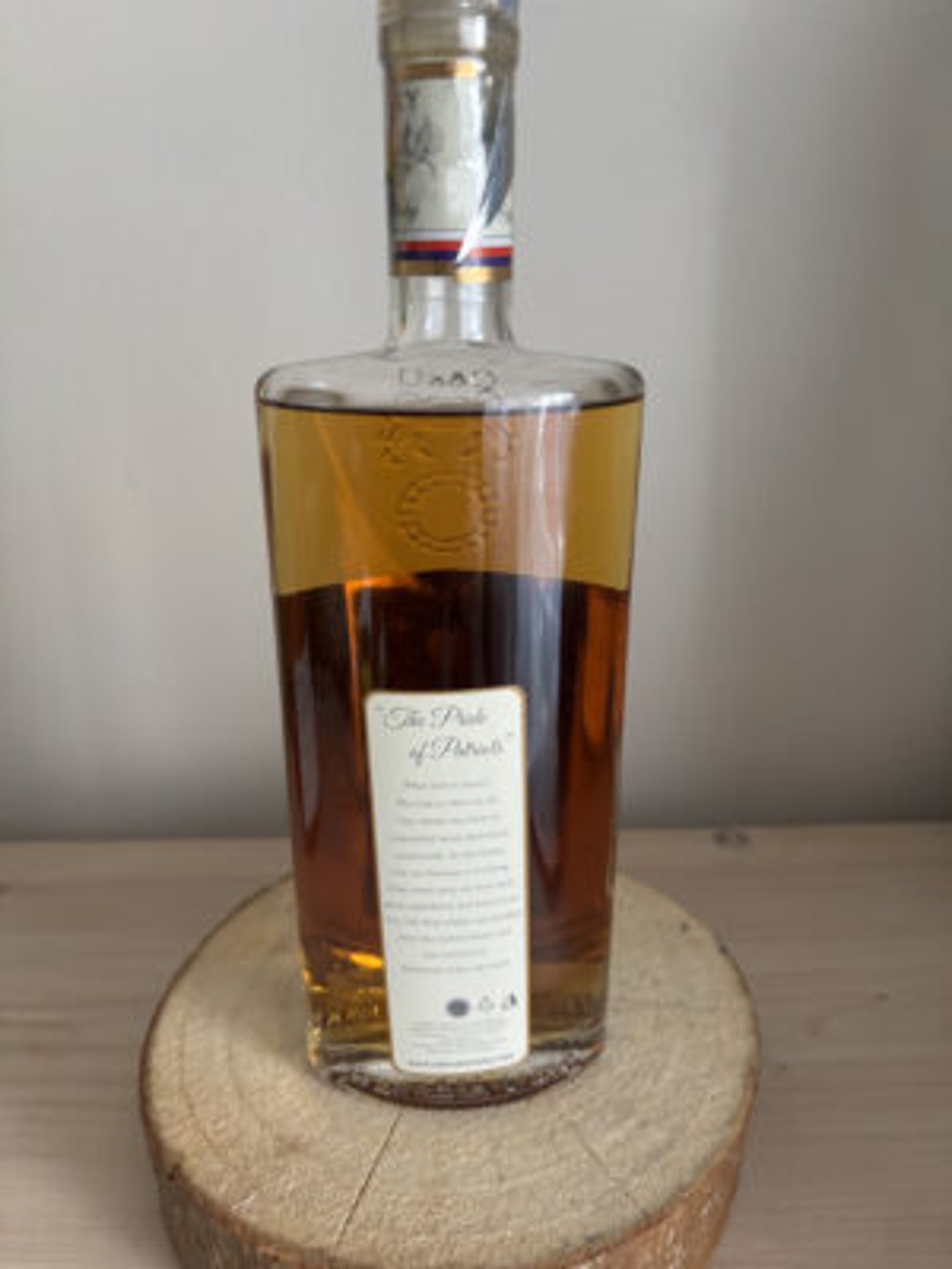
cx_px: 476
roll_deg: -0.3
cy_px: 634
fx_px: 953
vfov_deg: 67.3
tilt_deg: -21.4
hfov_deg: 53.1
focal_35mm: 26
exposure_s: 1/60
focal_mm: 5.96
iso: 400
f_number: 1.6
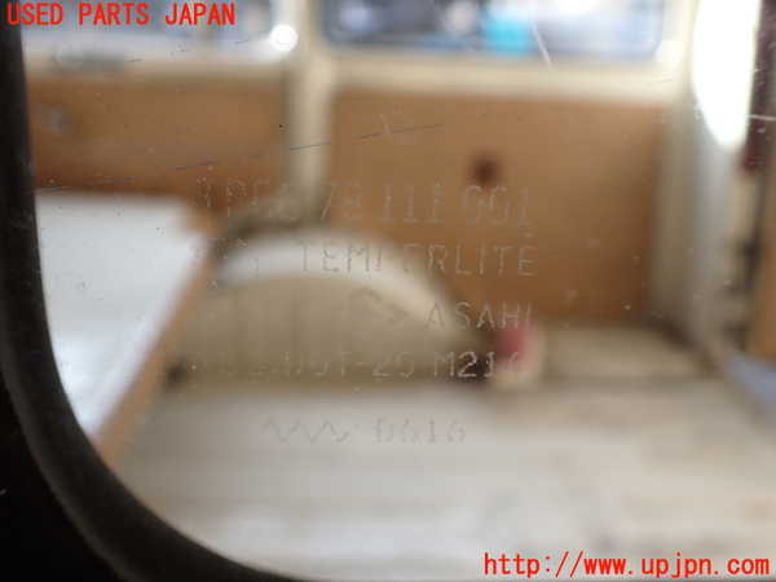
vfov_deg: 46.8
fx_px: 673
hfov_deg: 60.0
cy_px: 291
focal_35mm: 30
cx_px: 388
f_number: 2.3
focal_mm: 5.4
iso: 100
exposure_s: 1/160
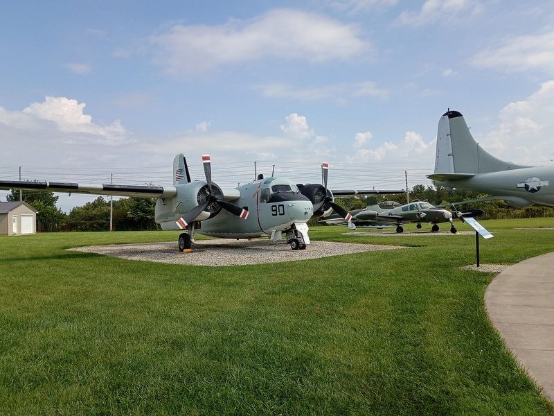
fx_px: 464
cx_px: 277
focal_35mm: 29
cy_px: 208
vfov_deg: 48.2
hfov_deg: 61.7
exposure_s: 1/1225
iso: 102
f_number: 1.8
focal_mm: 4.27
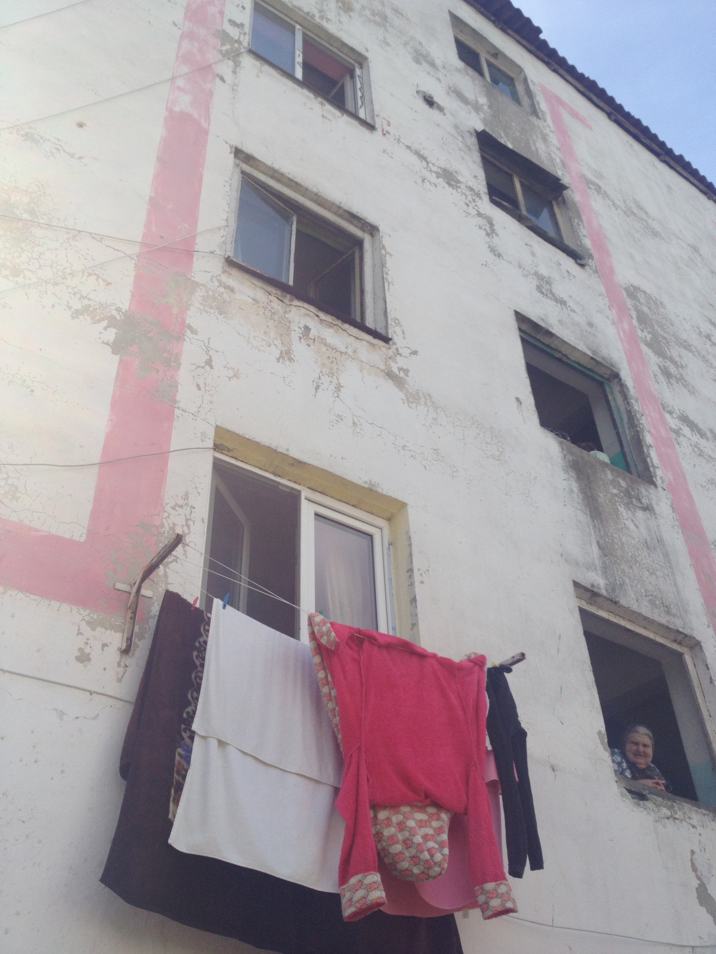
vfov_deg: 52.6
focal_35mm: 35
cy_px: 477
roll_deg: -1.6
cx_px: 358
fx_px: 965
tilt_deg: +38.7
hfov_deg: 40.7
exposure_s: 1/1200
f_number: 2.4
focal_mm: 4.28
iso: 50
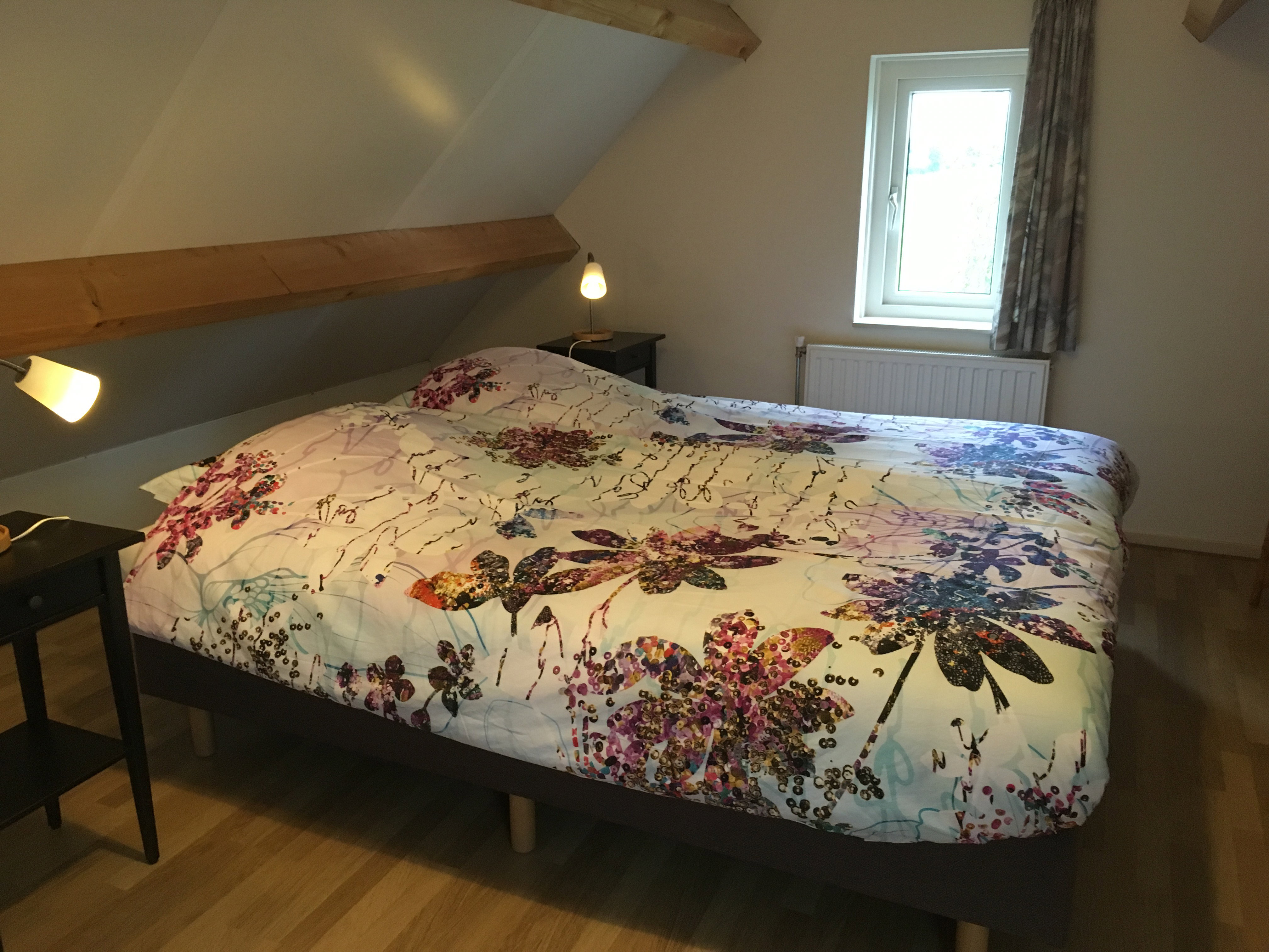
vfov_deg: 48.2
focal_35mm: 29
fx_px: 1063
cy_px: 476
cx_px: 634
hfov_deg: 61.7
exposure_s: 1/33
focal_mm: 4.15
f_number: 2.2
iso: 250
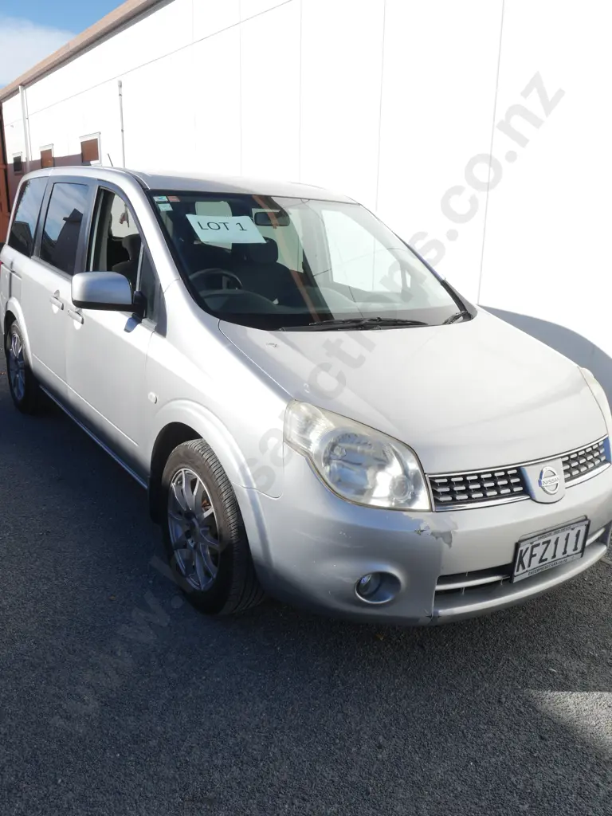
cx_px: 306
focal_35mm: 28
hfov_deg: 49.7
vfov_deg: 63.4
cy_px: 408
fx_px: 660
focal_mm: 14
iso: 200
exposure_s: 1/250
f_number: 10
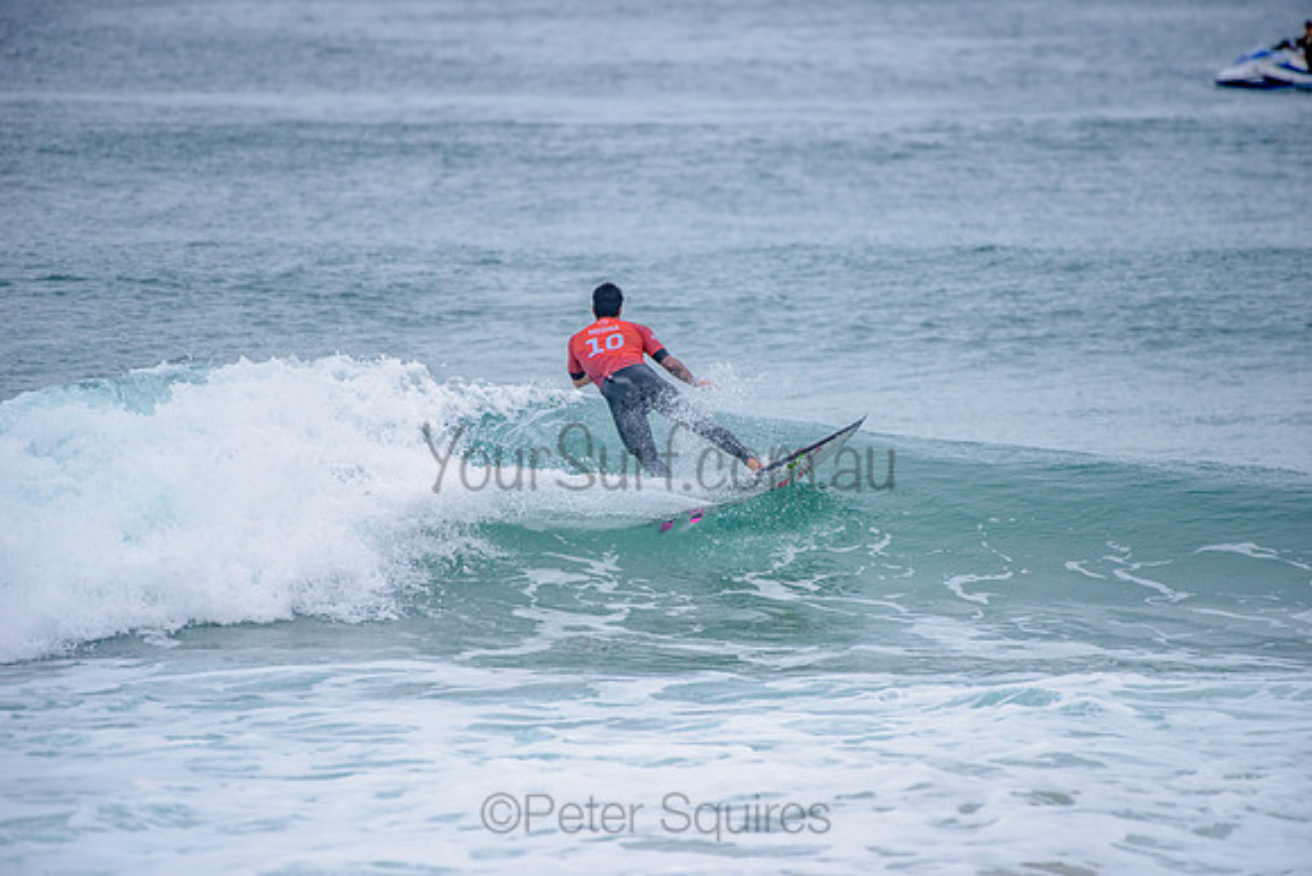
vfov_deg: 2.8
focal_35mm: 500
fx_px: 18226
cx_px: 656
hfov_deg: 4.1
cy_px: 438
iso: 250
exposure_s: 1/2000
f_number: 5.6
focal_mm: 500
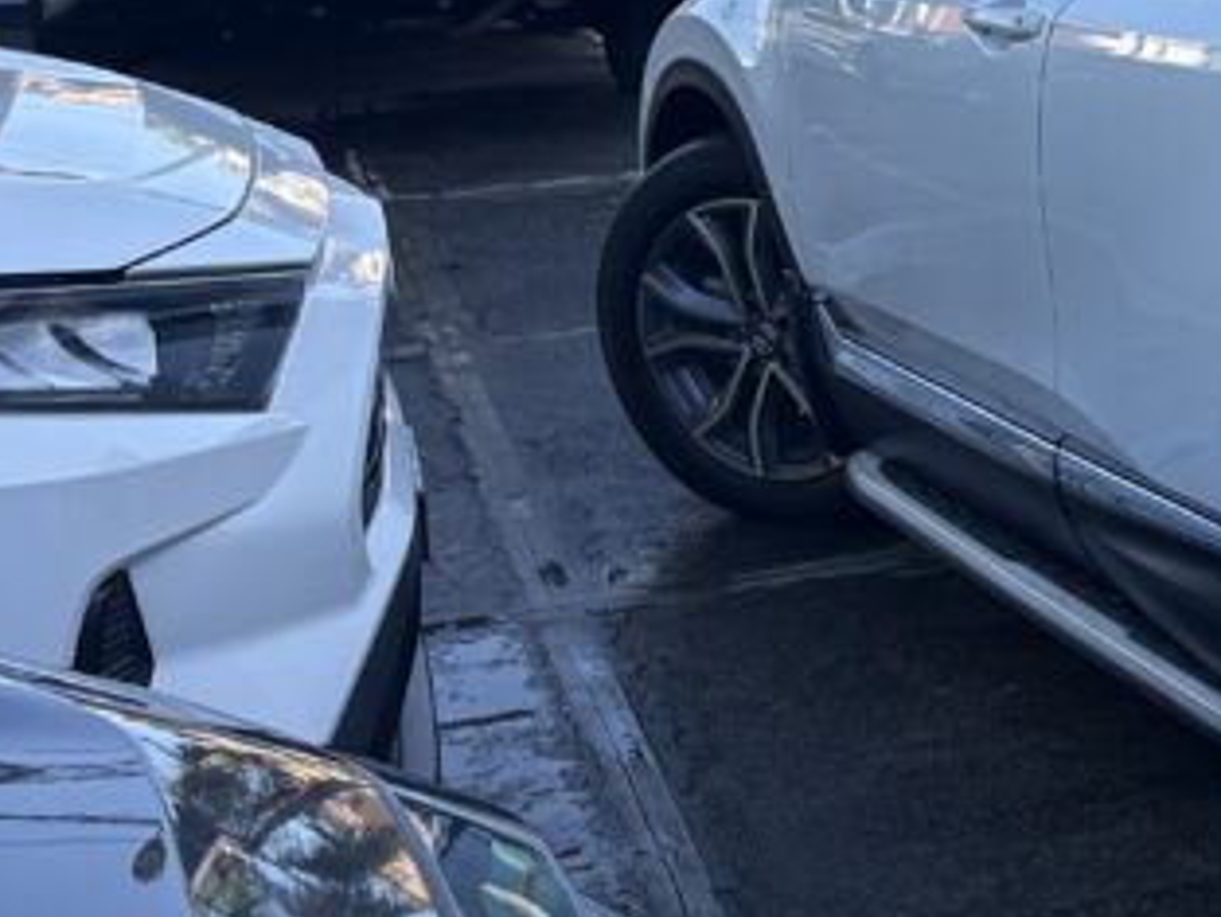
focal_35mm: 85
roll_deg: +0.5
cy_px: 113
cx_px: 1833
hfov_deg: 19.9
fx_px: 2999
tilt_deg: -8.8
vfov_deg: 17.2
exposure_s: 1/764
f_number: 1.6
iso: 50
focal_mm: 5.96
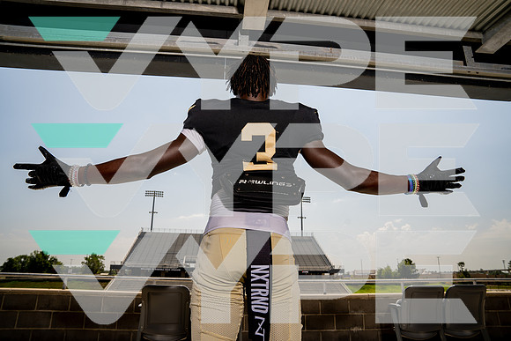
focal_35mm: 24
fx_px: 341
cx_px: 256
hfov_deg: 73.7
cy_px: 170
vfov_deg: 53.2
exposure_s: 1/250
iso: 100
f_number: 7.1
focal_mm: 24
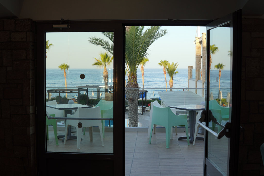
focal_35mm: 45
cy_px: 88
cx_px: 132
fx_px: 330
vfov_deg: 29.9
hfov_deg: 43.6
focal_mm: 30
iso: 100
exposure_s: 1/160
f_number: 6.3
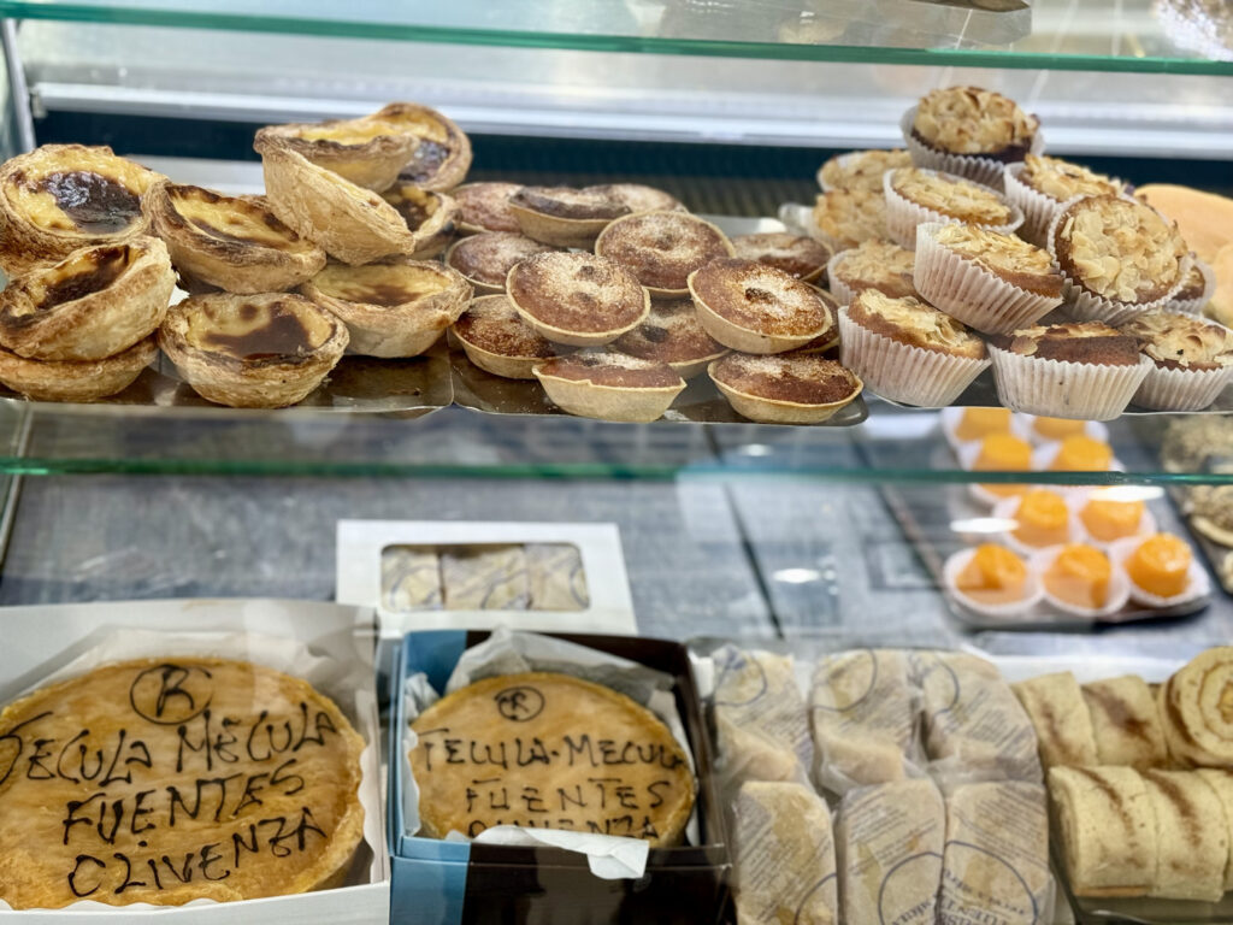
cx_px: 616
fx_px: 1710
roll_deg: -6.8
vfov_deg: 30.3
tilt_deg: -31.3
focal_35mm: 48
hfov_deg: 39.7
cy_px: 462
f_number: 1.78
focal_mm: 6.76
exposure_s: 1/50
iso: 250
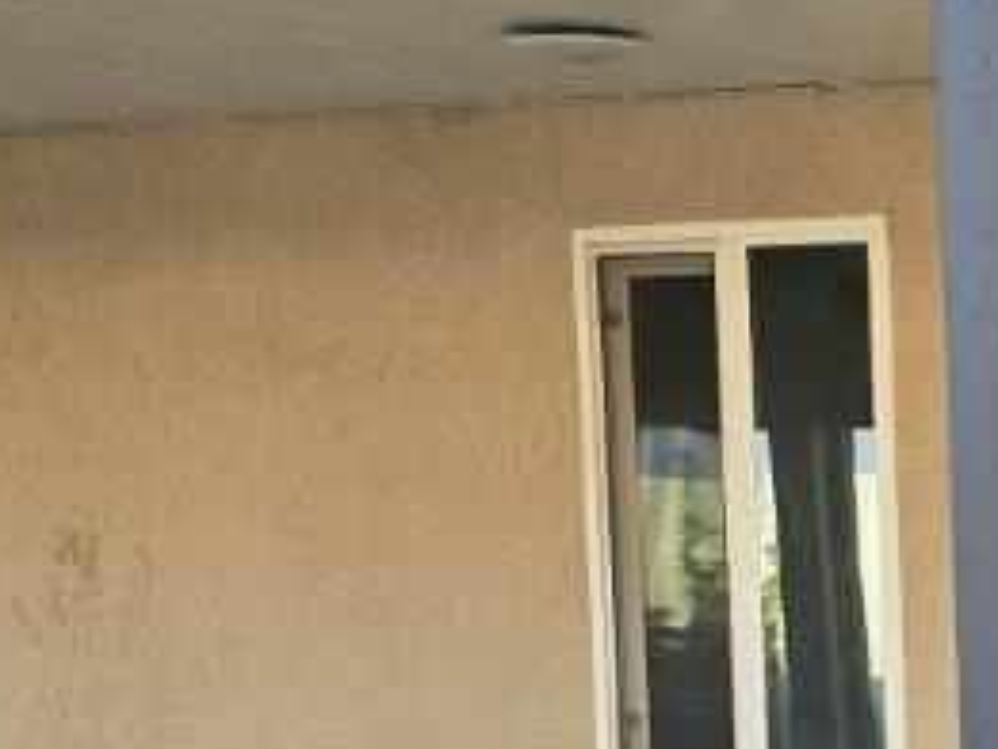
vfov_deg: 10.8
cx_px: 2023
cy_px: 1125
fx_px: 3807
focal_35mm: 132
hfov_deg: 12.9
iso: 50
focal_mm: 6.3
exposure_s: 1/180
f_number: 1.7
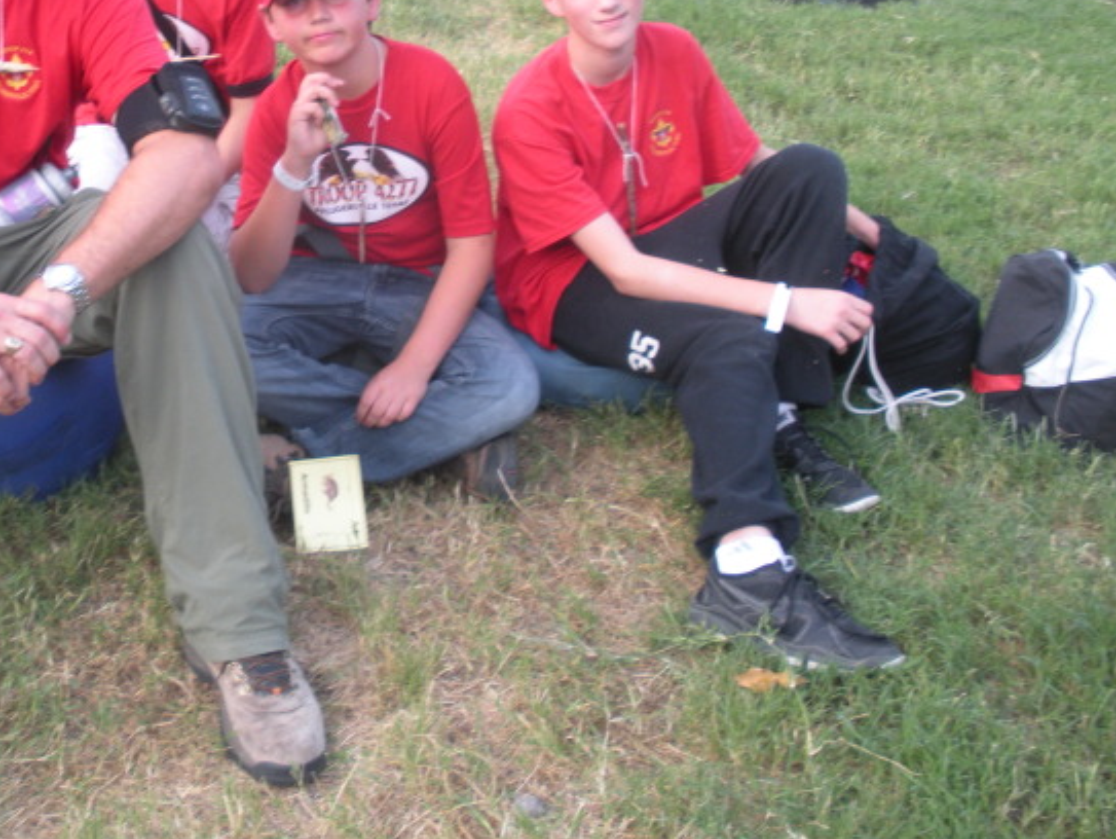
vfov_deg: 27.3
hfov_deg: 35.7
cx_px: 360
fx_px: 1710
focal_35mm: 53
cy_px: 243
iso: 95
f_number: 3.5
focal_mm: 6.3
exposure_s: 1/56.2
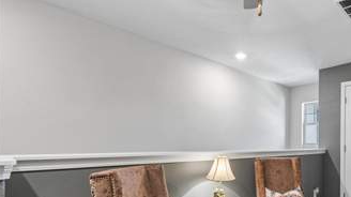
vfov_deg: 48.4
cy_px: 135
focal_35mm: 23
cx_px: 253
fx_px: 214
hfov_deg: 74.4
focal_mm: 10
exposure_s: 1/3.33
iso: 100
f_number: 7.1
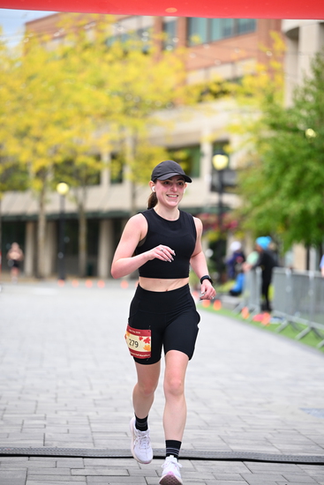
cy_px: 242
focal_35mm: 120
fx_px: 1619
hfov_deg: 11.4
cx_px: 162
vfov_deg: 17.1
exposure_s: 1/2000
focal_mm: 120
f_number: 2.8
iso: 640
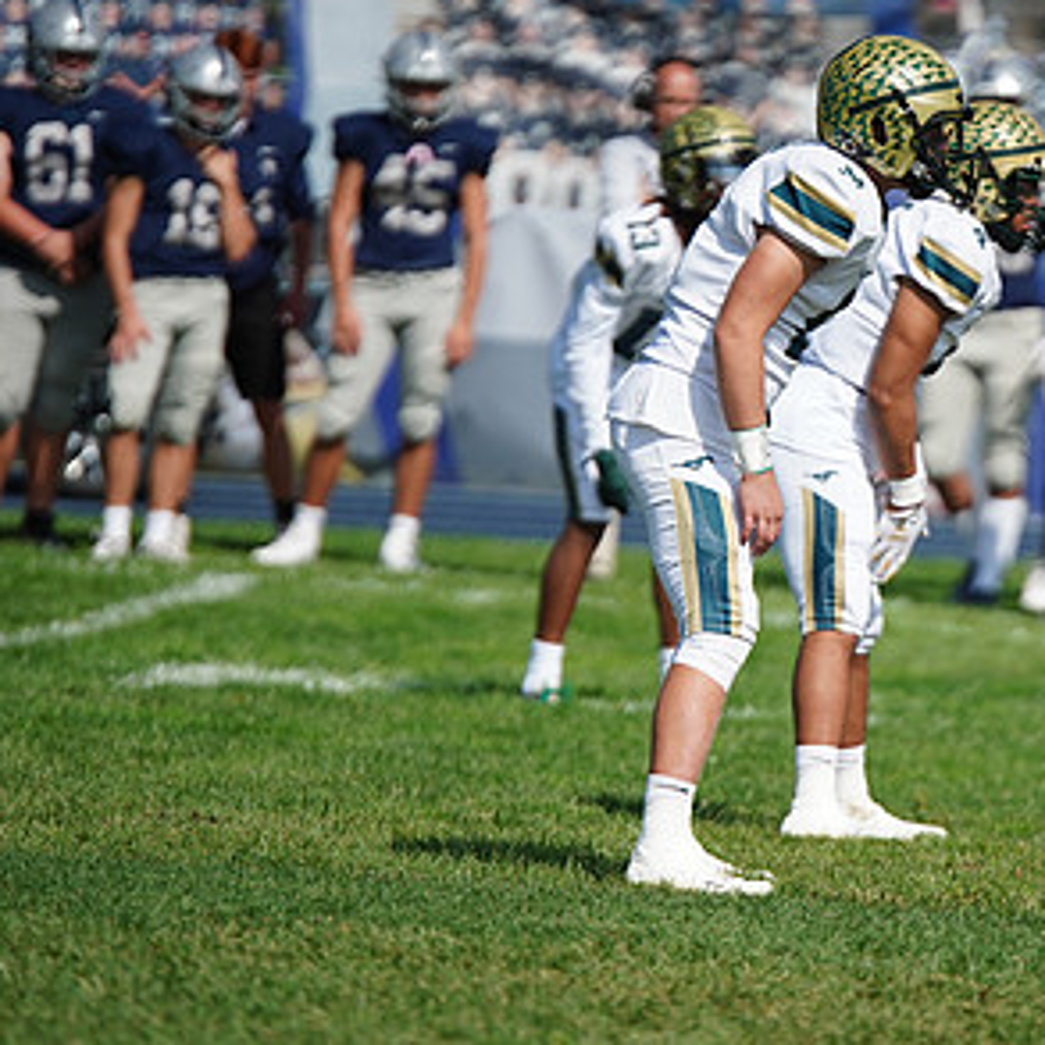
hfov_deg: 3.5
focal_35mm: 505
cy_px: 465
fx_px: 17248
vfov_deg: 3.5
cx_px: 877
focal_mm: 300
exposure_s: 1/8000
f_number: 2.8
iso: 400
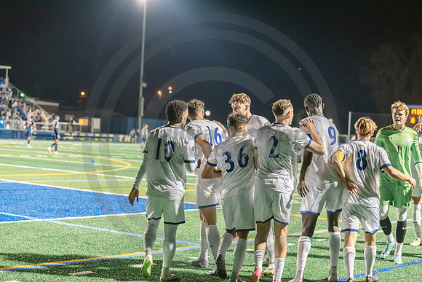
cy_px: 141
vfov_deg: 19.5
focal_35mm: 70
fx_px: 821
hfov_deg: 28.8
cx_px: 211
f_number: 3
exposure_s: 1/250
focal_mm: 70
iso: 2500
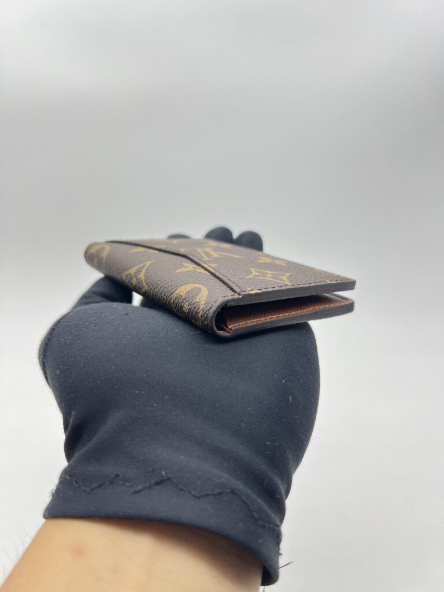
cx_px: 222
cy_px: 296
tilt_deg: -23.3
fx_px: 445
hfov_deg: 53.1
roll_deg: +0.2
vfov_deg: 67.3
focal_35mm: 26
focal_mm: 5.7
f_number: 1.5
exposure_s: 1/100
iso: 40
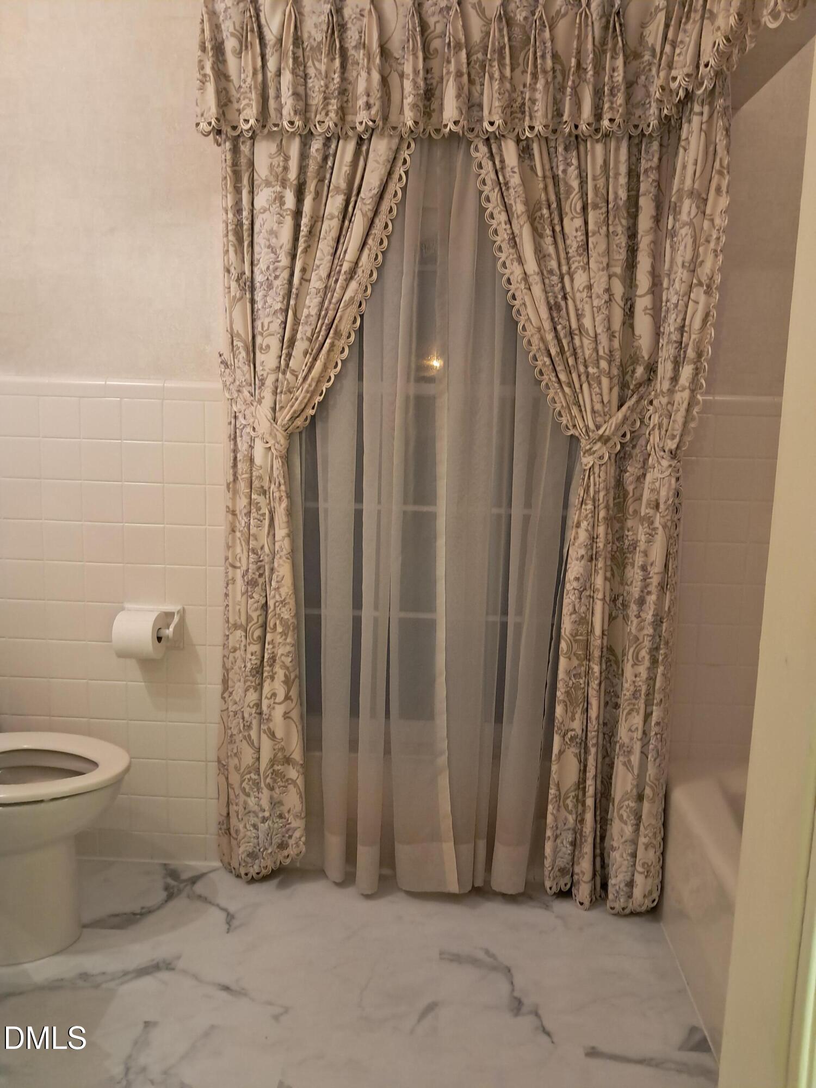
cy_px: 544
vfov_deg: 65.3
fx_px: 849
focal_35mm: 27
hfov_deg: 51.4
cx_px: 408
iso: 500
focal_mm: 4
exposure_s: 1/50
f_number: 1.8
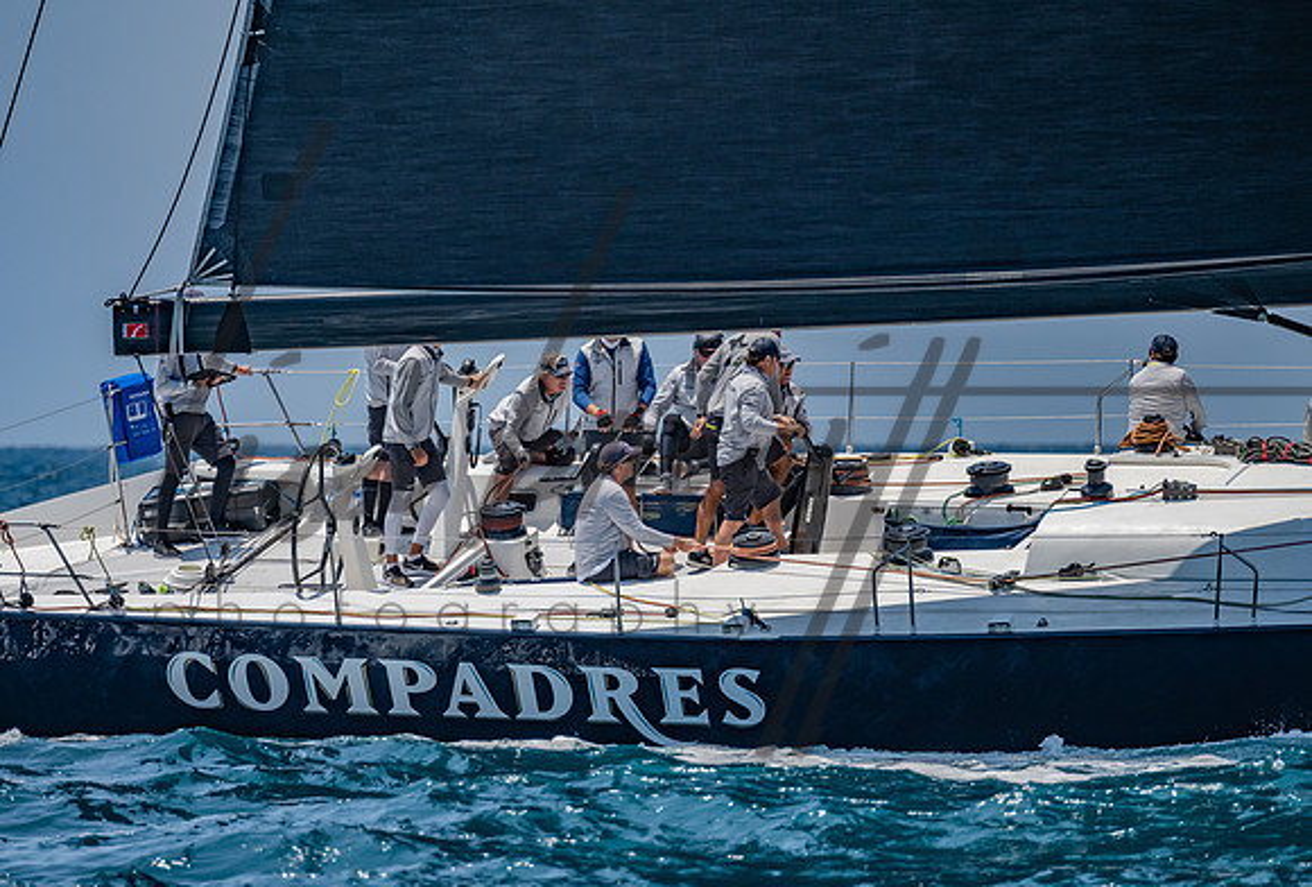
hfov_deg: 4.5
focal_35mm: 455
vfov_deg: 3.0
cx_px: 569
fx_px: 16662
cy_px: 395
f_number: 5.6
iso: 320
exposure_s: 1/2500
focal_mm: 370
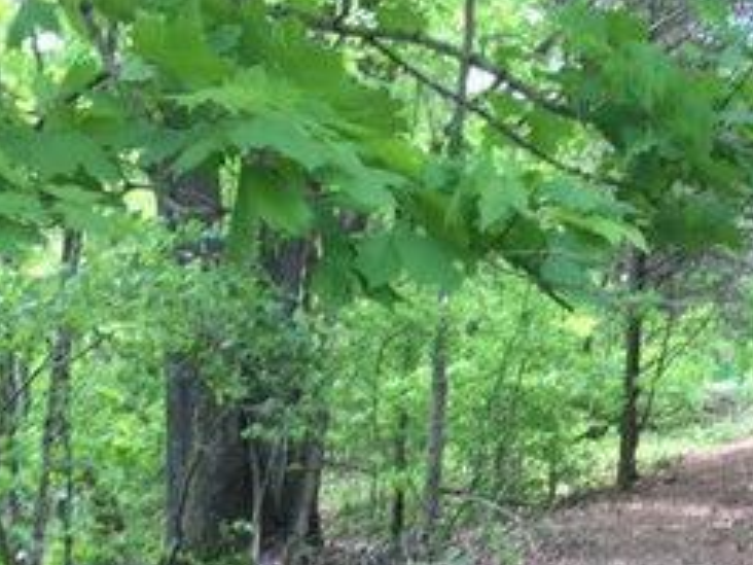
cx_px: 784
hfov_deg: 24.3
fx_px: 1653
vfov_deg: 19.2
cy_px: 438
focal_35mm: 76
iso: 25
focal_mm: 4.15
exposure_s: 1/60
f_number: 2.2
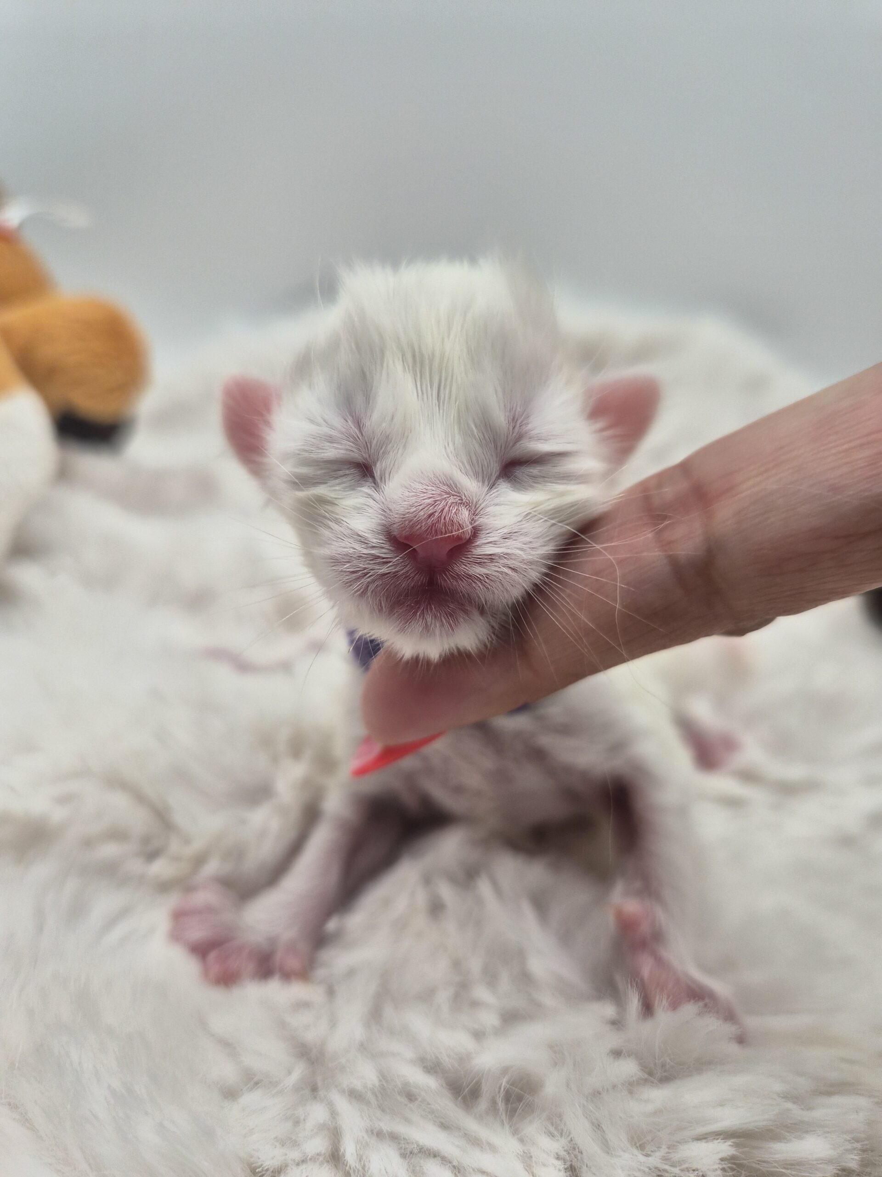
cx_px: 441
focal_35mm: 23
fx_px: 781
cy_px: 588
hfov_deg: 58.9
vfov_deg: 73.9
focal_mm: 5.4
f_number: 1.8
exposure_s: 1/936
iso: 80
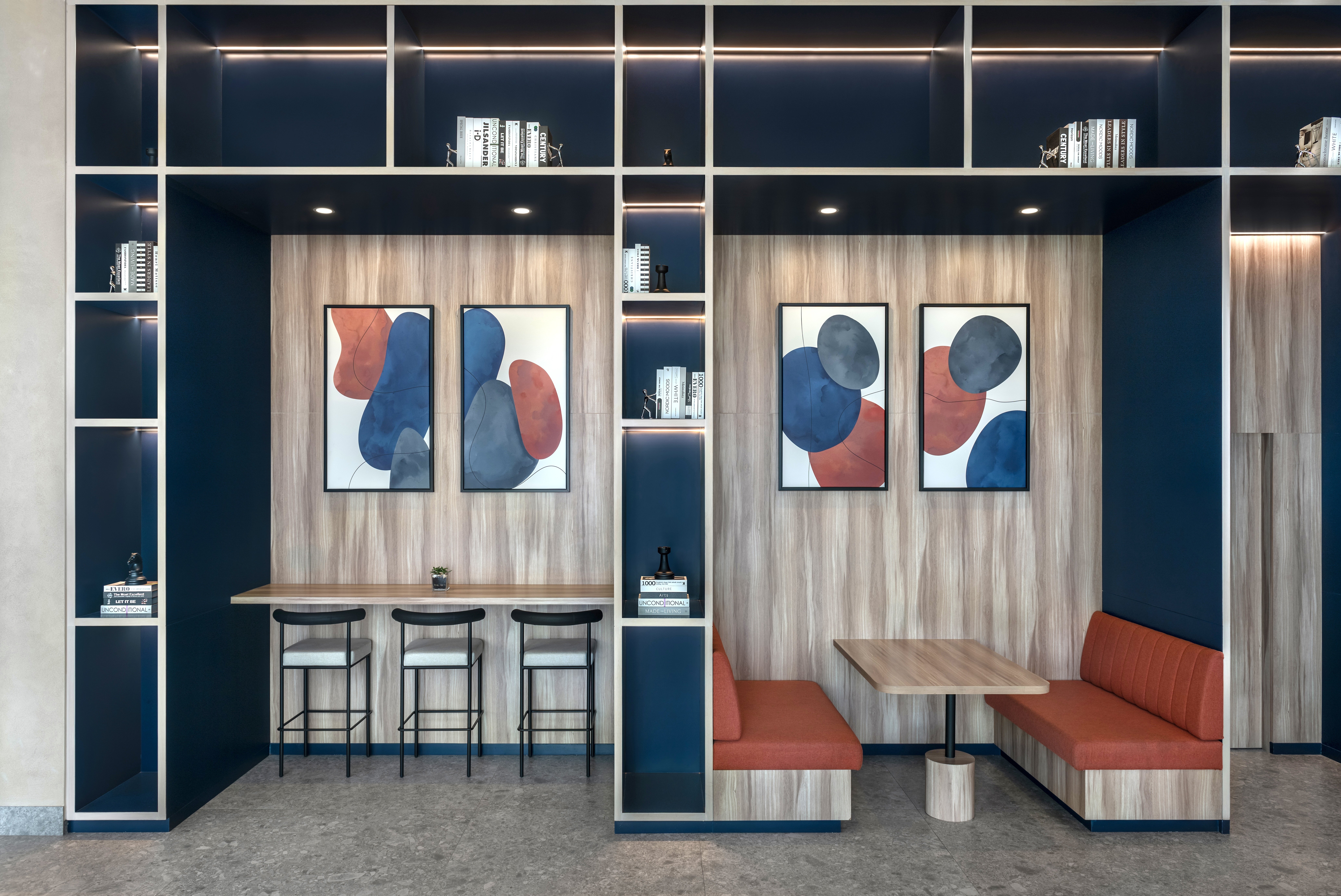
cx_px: 670
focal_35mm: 24
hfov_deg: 73.7
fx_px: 894
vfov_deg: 53.2
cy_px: 448
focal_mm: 24
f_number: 7.1
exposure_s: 1/5
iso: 64
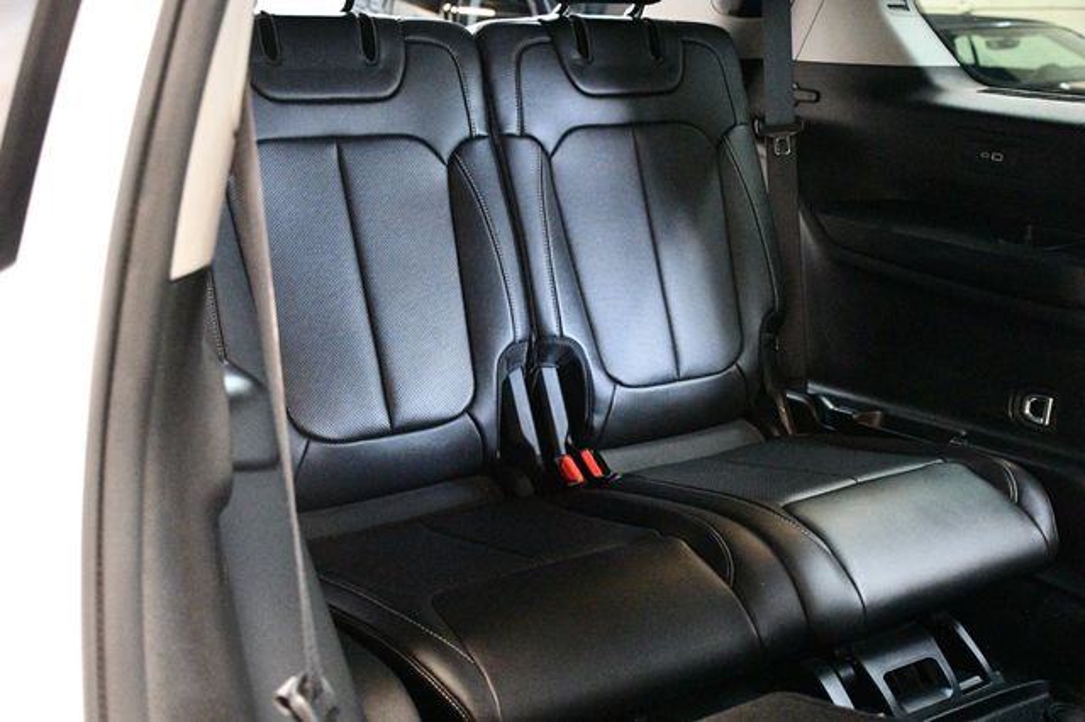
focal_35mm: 48
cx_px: 542
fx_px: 1446
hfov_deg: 41.1
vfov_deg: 28.0
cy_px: 361
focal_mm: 32
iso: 12800
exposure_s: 1/60
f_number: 4
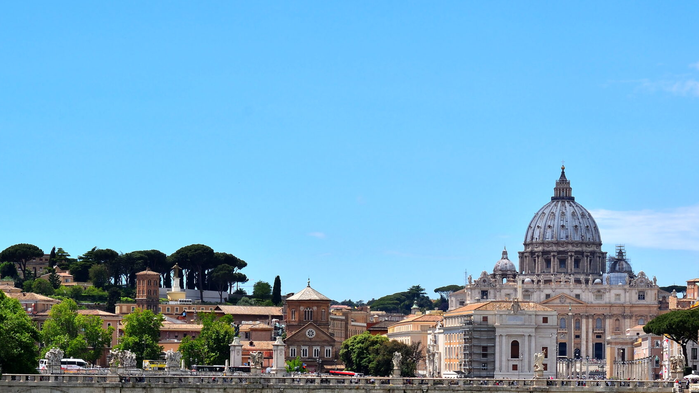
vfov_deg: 10.2
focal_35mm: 119
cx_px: 387
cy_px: 333
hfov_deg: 18.0
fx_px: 2206
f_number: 13
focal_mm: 50
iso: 250
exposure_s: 1/400
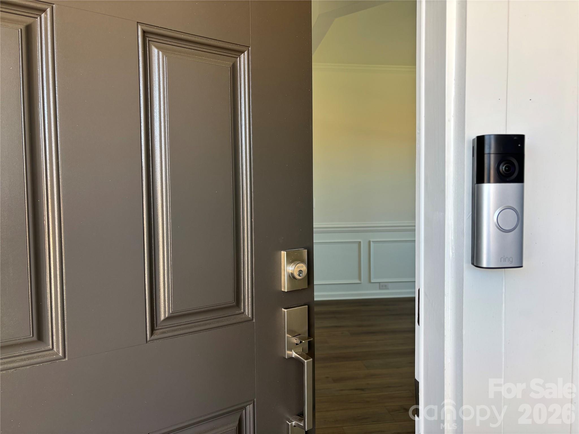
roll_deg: +1.1
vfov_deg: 53.1
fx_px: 435
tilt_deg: -2.5
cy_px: 217
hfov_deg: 67.3
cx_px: 290
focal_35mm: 26
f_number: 1.6
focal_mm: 5.96
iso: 50
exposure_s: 1/121
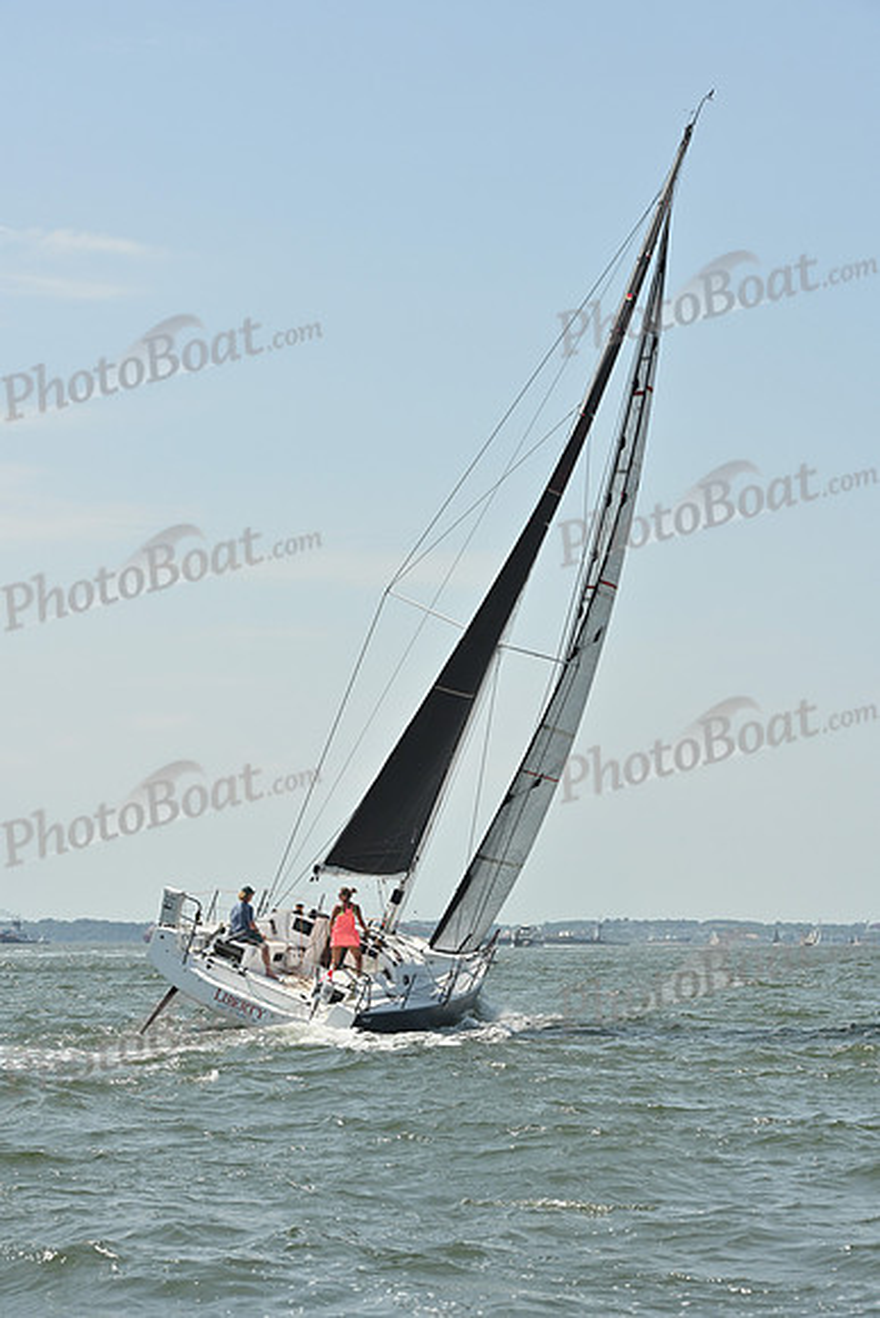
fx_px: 3481
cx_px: 440
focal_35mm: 95
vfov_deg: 21.5
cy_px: 659
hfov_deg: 14.4
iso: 320
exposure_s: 1/1250
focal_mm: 95
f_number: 9
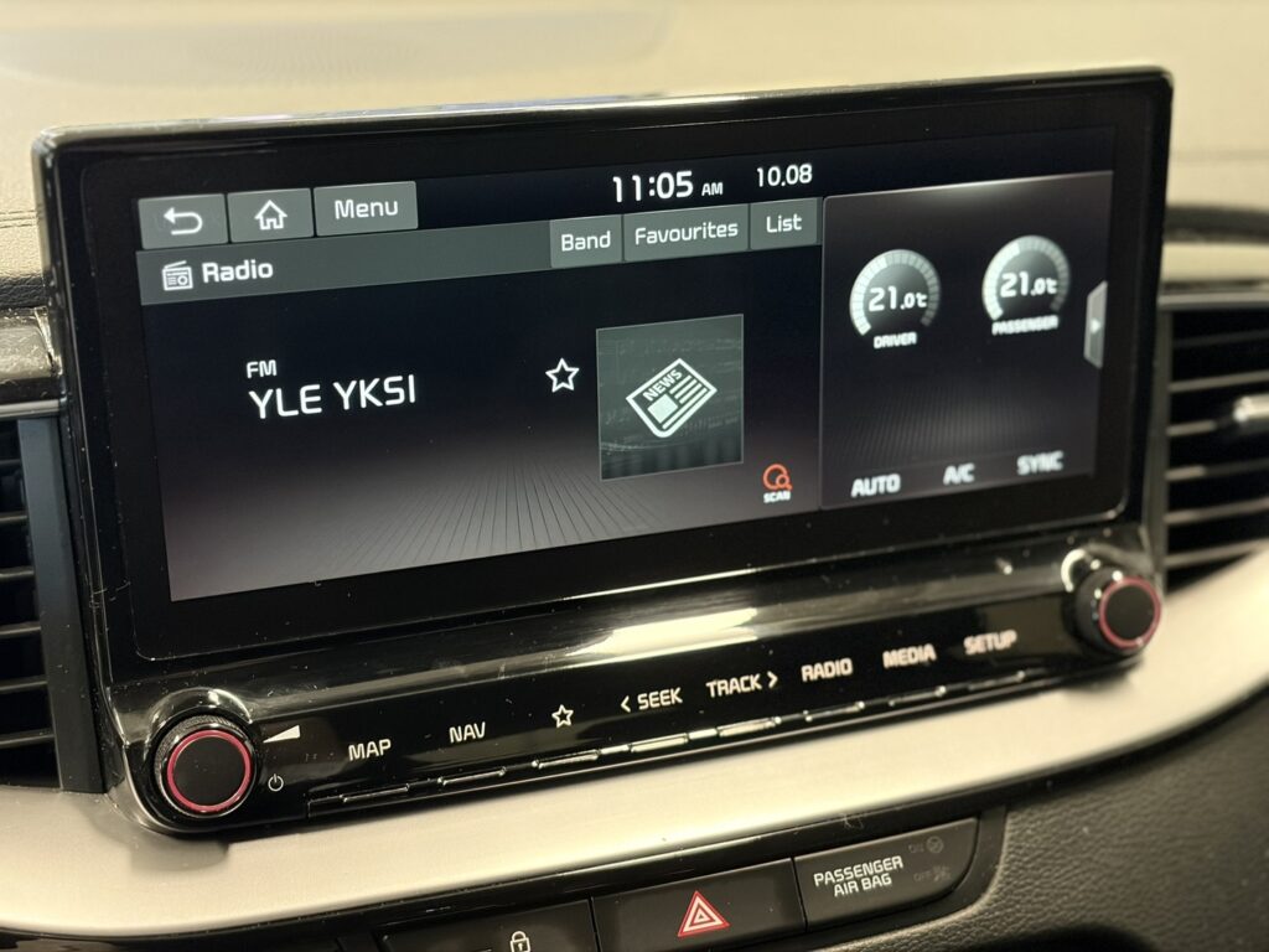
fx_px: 1906
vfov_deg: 28.0
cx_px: 634
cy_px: 476
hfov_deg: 36.8
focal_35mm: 52
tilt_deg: -22.5
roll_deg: -0.3
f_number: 1.6
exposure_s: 1/25
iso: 320
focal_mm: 5.96
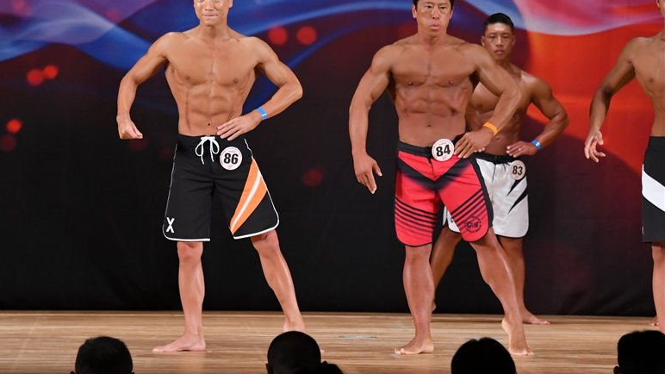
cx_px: 332
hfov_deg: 8.1
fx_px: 4725
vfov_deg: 4.5
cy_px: 169
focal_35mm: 268
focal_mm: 170
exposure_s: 1/400
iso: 3200
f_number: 5.6
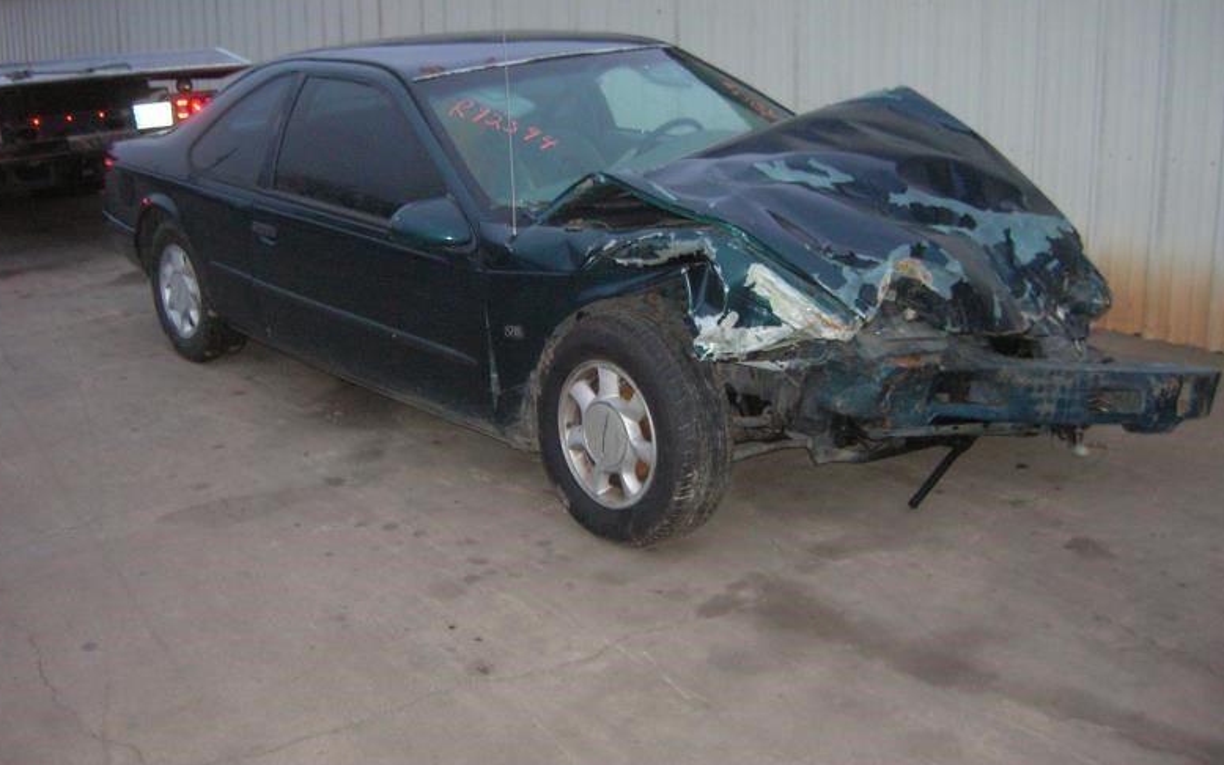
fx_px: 1234
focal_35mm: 37
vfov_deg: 34.4
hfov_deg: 52.8
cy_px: 354
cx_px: 606
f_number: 2.9
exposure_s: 1/60.1
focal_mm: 5.7
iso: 197
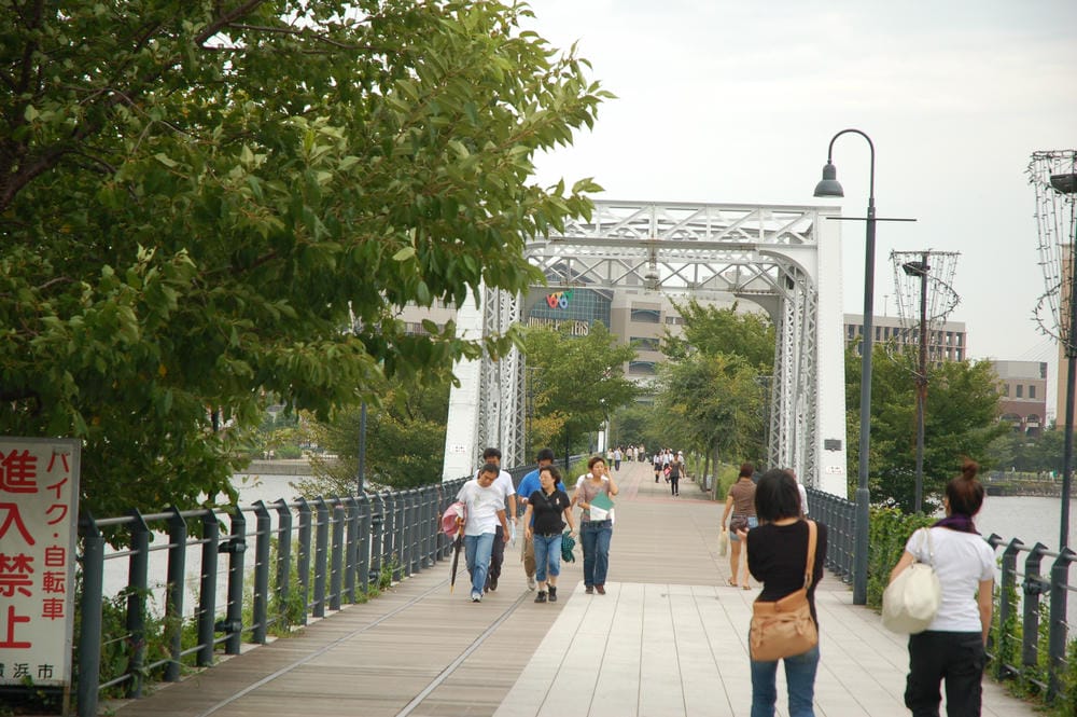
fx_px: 2914
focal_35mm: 98
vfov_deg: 14.0
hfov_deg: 20.9
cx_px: 538
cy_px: 358
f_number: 5
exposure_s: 1/320
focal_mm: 65
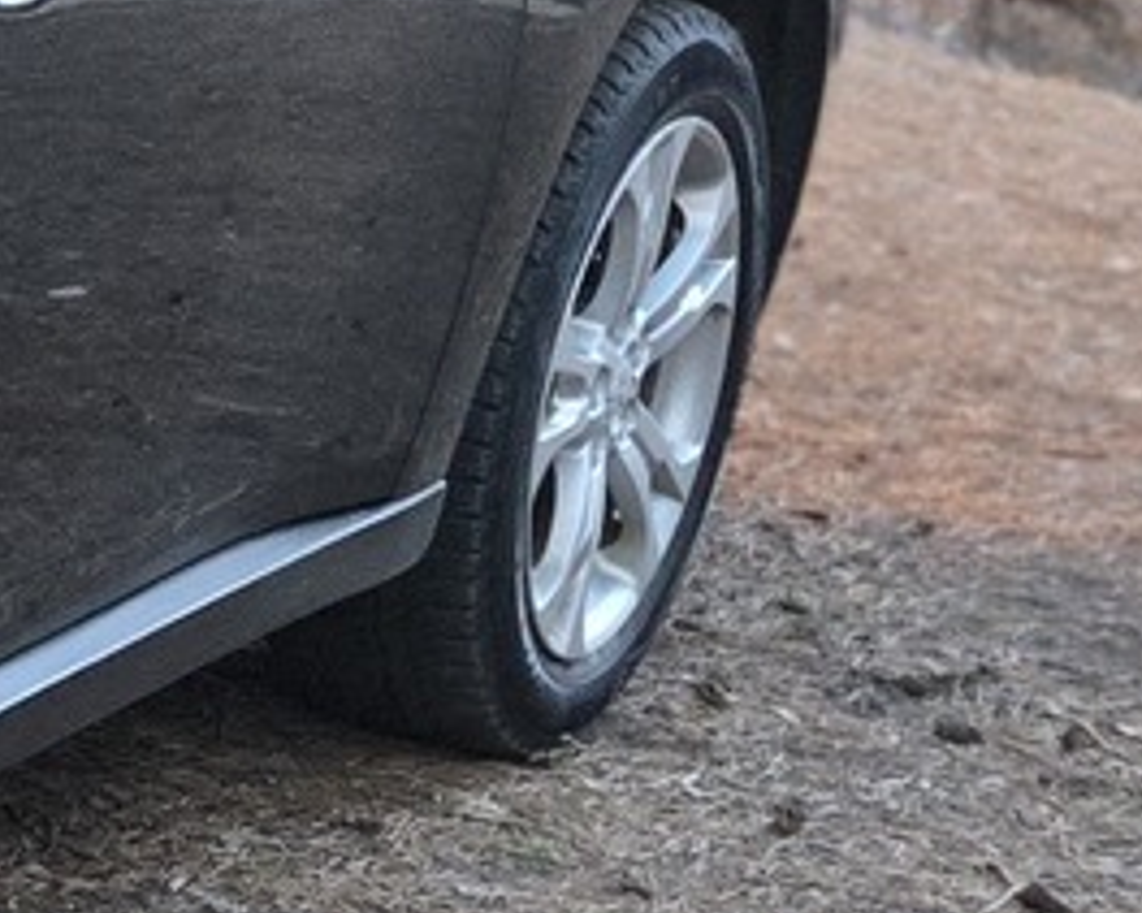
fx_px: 4595
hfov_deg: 11.5
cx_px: -1665
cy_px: 251
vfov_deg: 11.3
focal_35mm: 136
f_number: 1.8
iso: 800
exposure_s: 1/100
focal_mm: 5.4
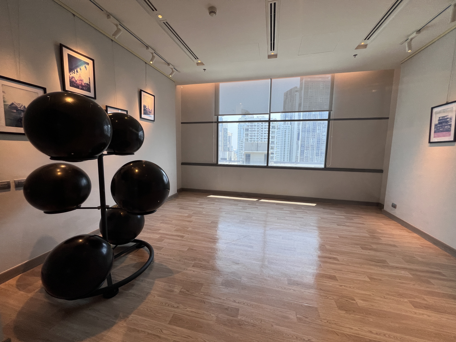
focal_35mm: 13
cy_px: 171
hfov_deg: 106.2
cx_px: 228
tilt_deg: -7.6
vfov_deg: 89.9
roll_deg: -0.8
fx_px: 171
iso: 80
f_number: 1.8
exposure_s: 1/100
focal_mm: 1.57
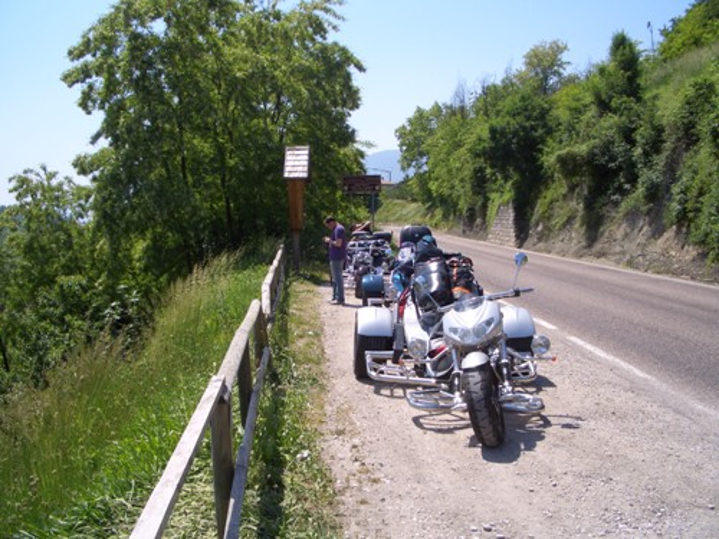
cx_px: 360
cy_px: 270
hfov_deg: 52.6
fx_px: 727
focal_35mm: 35
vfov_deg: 40.7
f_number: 4.3
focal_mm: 5.8
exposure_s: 1/320
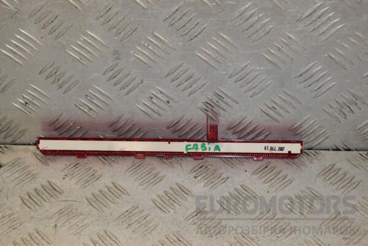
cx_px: 184
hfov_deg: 23.4
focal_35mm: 87
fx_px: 889
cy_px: 123
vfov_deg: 15.7
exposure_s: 1/200
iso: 800
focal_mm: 58
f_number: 8
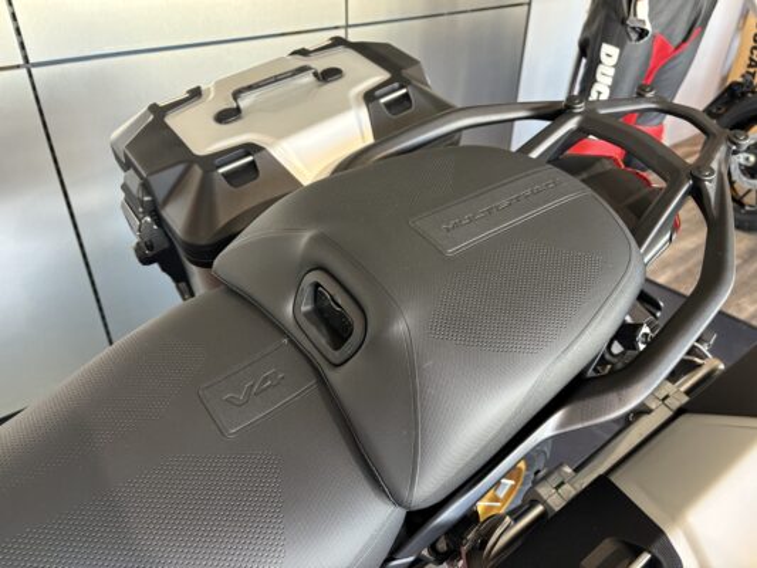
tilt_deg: -32.1
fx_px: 569
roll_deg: +0.0
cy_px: 284
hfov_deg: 67.3
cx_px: 378
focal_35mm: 26
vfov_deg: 53.1
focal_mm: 5.96
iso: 160
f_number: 1.6
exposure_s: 1/50
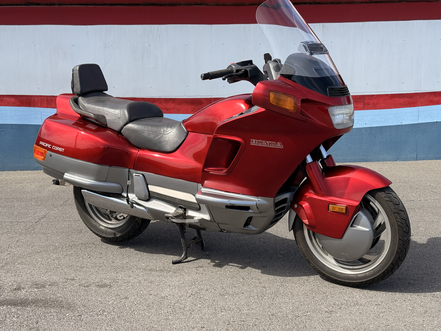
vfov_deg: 30.3
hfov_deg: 39.7
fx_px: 612
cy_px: 166
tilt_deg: -10.3
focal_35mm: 48
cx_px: 220
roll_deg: +1.4
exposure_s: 1/2208
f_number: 1.78
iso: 64
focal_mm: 6.76
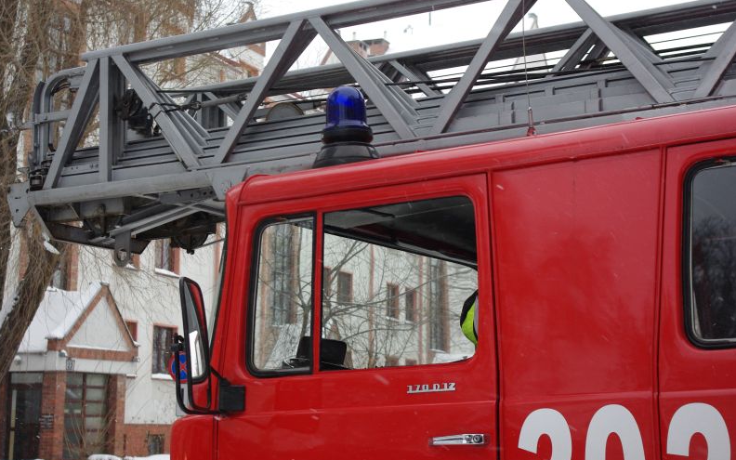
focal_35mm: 66
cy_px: 232
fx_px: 1324
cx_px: 369
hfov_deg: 31.1
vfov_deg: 19.7
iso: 400
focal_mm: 43
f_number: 6.7
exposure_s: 1/125
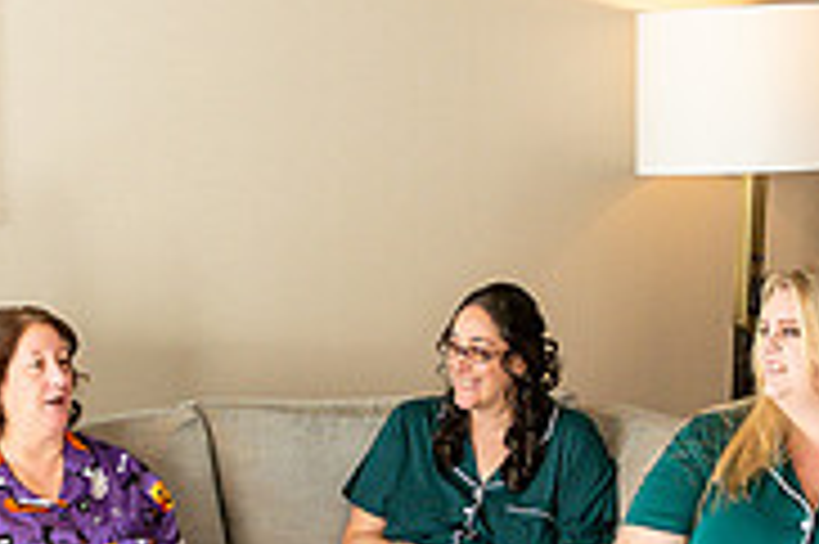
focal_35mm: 115
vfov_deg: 11.8
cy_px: 488
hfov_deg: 17.8
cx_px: 428
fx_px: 2614
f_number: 3.2
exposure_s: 1/200
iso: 800
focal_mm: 36
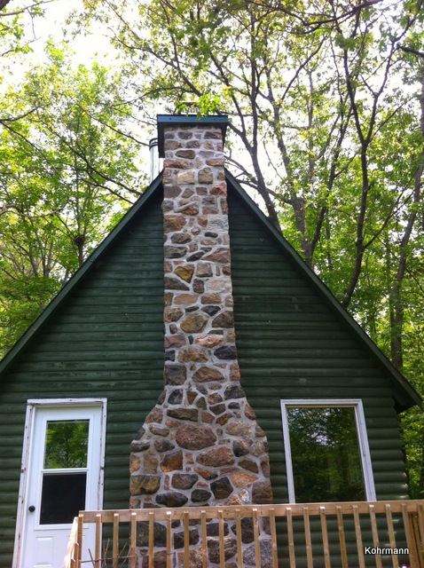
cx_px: 212
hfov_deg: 40.6
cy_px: 284
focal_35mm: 35
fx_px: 573
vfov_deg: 52.7
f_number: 2.8
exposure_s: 1/160
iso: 80
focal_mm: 3.85
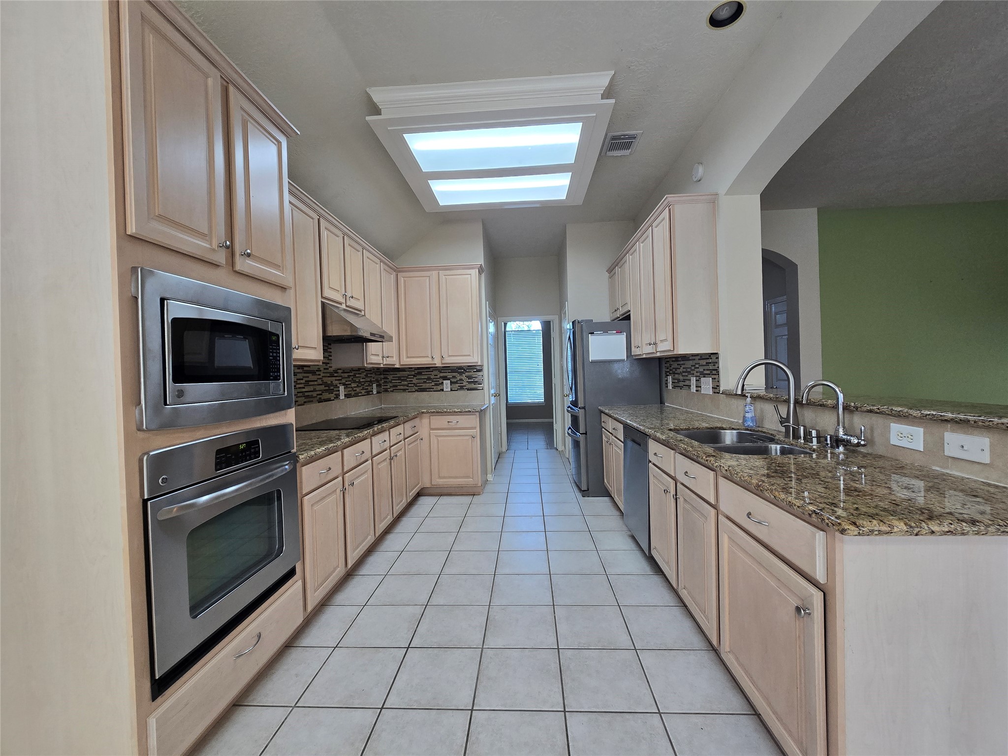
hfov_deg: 106.2
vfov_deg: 89.9
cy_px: 378
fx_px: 379
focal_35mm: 13
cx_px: 504
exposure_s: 1/60
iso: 160
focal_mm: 2.2
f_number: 2.2
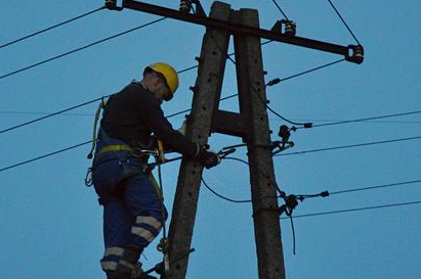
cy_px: 129
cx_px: 225
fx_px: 2535
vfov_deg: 6.3
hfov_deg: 9.5
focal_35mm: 217
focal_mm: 70
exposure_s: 1/80
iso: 2500
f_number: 4.5
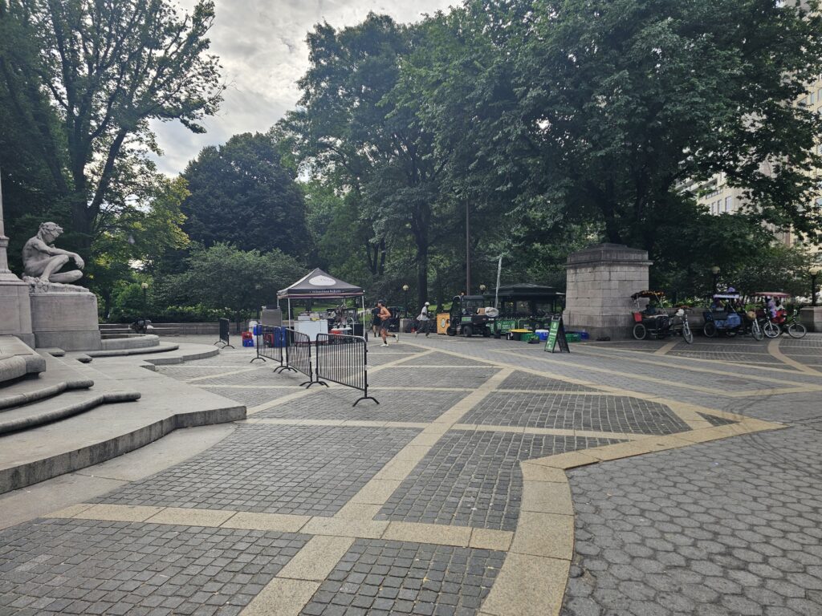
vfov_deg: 58.9
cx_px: 411
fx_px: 546
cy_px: 308
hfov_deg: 73.9
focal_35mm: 23
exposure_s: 1/374
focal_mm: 6.3
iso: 10
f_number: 1.7
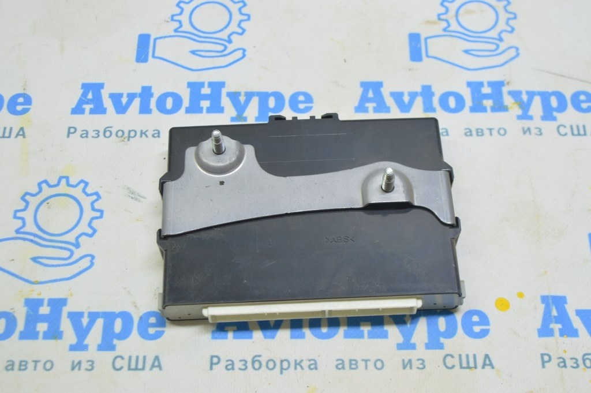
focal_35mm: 57
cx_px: 296
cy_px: 196
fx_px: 935
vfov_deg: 23.7
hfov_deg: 35.1
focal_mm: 38
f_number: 5.6
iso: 400
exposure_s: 1/20
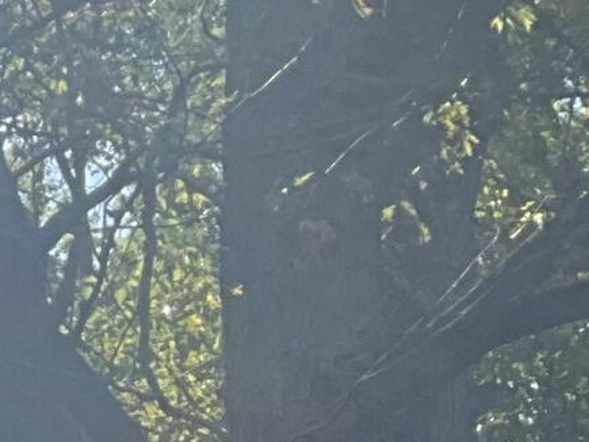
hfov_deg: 7.9
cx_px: -1403
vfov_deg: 6.9
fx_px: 3402
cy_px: 1144
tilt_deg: +4.3
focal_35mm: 200
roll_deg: -0.1
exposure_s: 1/842
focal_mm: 3
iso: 25
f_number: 1.8
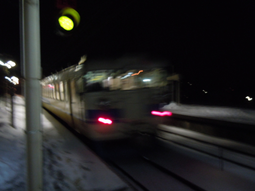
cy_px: 96
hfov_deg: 60.0
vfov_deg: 46.8
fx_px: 221
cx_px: 128
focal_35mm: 30
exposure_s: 1/4
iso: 400
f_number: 3.5
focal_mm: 5.4
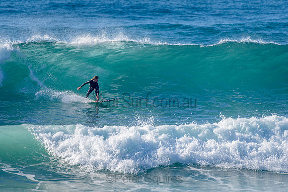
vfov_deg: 2.2
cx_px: 111
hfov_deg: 3.4
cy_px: 81
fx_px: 4907
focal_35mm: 613
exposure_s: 1/2000
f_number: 5.6
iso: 180
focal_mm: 500
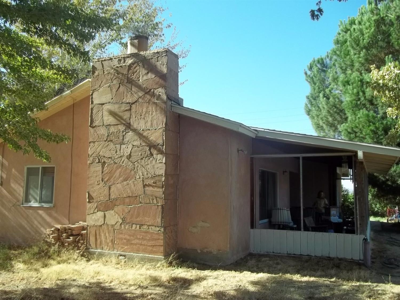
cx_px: 200
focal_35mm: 32
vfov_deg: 44.1
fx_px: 370
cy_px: 150
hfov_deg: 56.8
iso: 64
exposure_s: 1/400
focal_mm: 5.7
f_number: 2.9
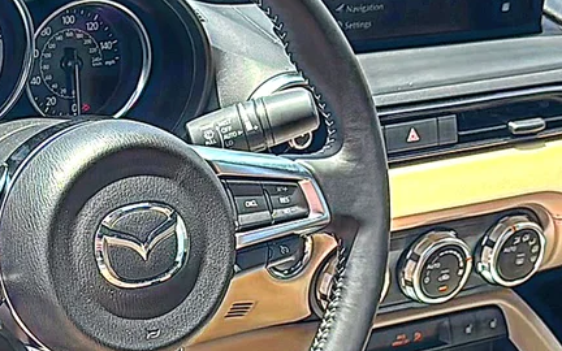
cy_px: 240
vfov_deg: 16.5
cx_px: 125
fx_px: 1210
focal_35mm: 79
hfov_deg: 25.8
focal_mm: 6.86
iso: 80
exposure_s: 1/937
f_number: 1.78
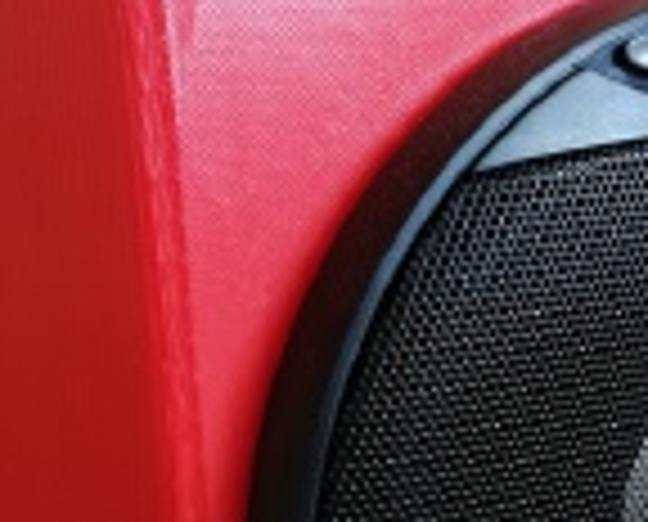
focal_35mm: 73
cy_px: 482
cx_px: 446
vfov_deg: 20.6
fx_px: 1404
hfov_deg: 25.8
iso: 125
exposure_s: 1/40
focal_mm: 3.81
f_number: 2.2
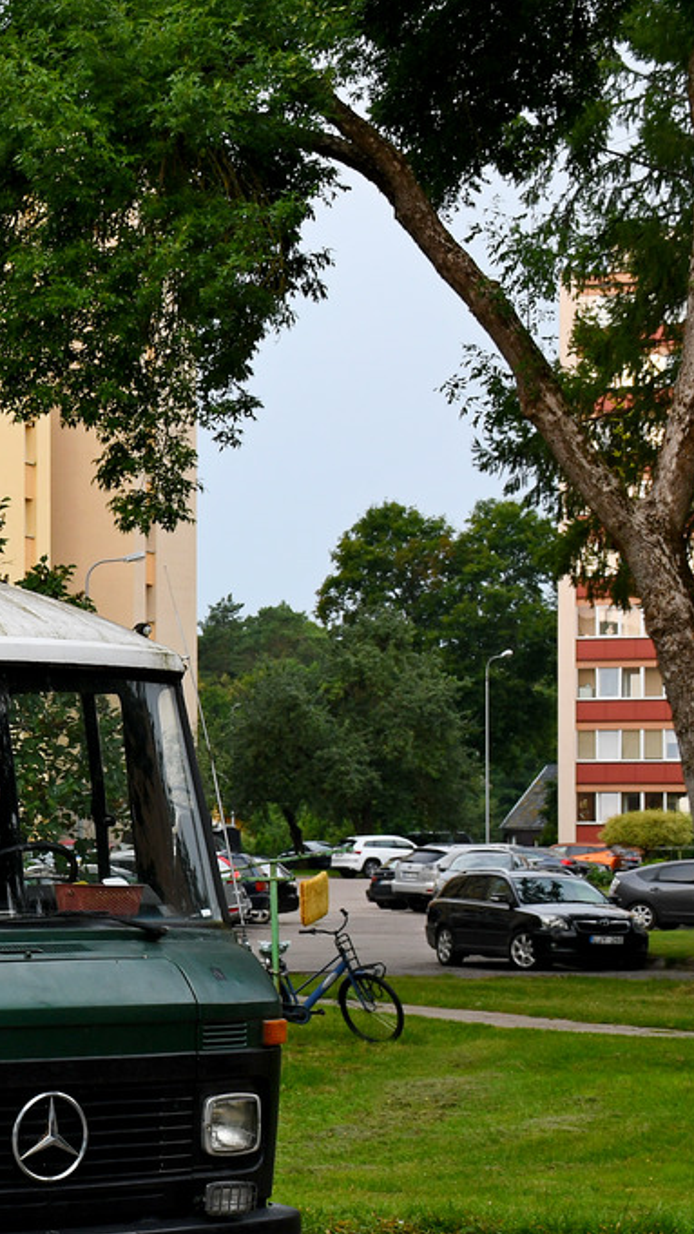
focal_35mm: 96
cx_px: -265
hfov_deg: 12.2
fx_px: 3141
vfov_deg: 22.2
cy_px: 773
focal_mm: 32
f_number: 6.3
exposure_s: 1/40
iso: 200
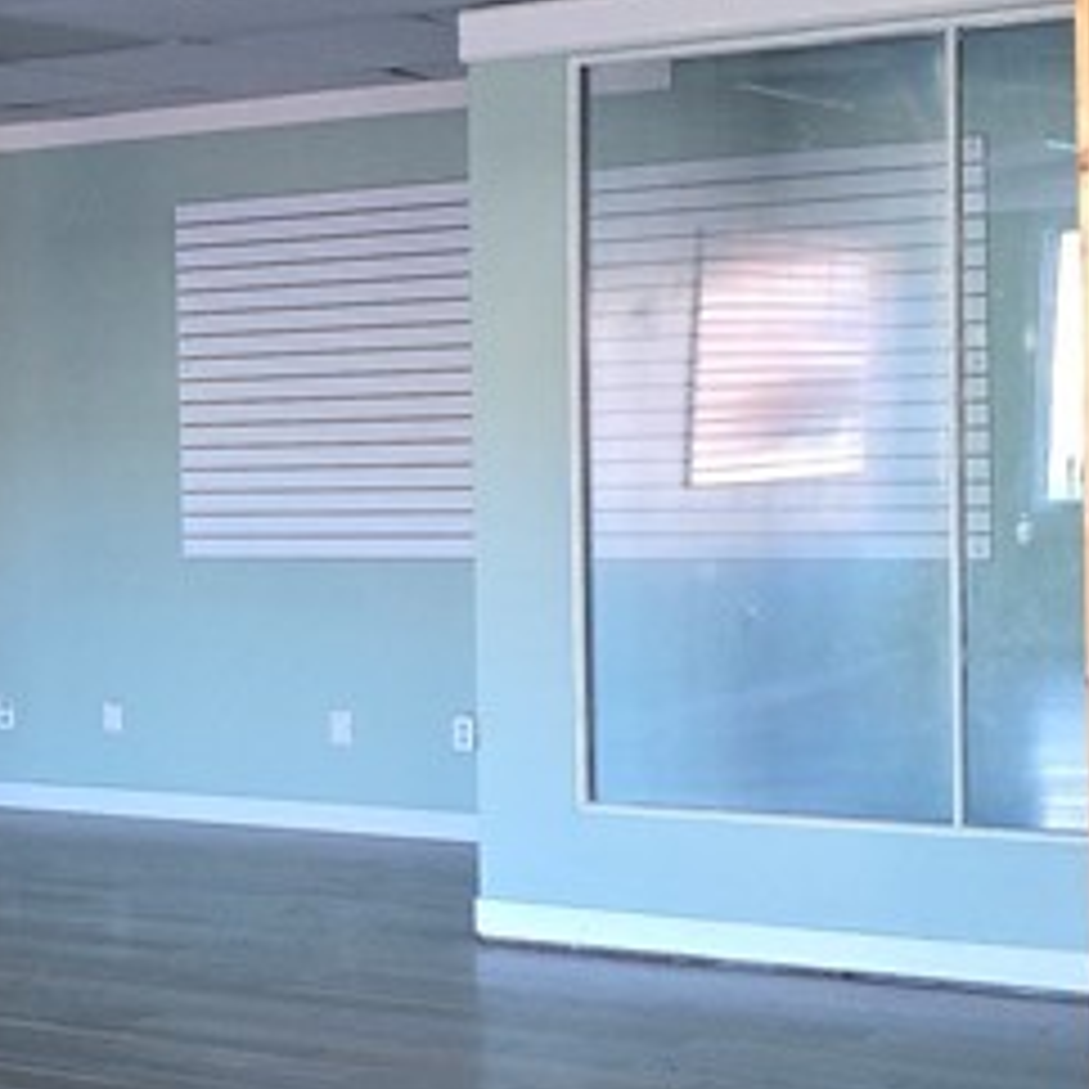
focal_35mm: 86
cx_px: -832
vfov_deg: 20.2
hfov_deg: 16.9
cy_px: 477
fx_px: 3061
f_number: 1.7
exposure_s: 1/17
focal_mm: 6.3
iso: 125
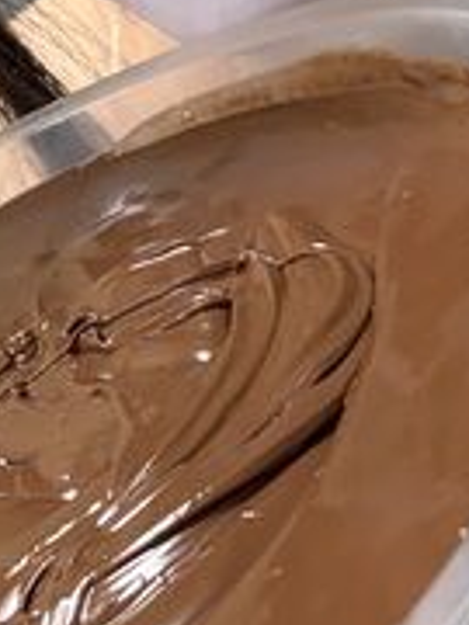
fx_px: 2674
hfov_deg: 10.0
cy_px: -222
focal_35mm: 148
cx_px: 97
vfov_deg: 12.8
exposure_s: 1/50
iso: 320
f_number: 1.6
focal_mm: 5.96
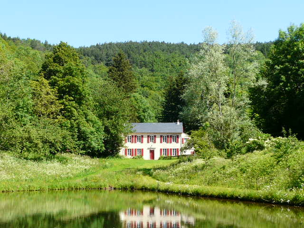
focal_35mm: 56
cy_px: 114
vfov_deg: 26.1
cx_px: 152
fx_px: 492
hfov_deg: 34.3
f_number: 5
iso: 100
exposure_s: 1/200
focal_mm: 5.8
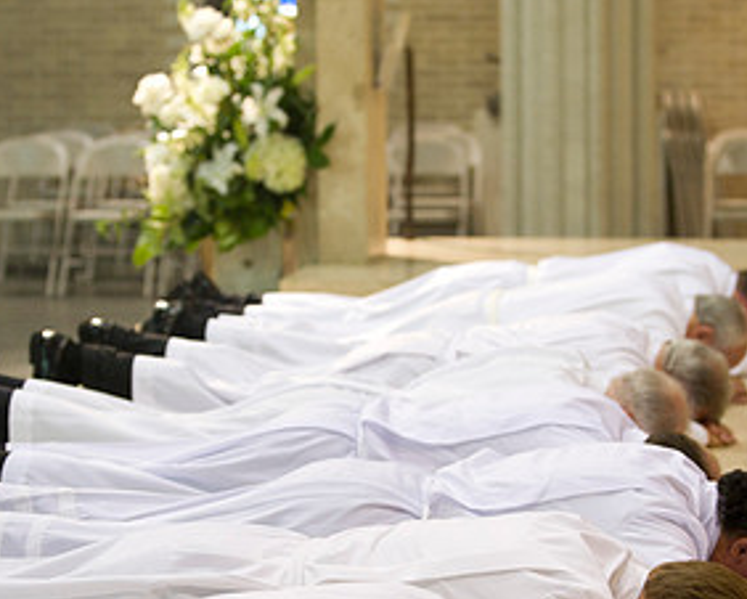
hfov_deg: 14.3
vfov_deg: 11.4
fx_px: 2987
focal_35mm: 135
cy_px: 395
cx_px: 352
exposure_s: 1/160
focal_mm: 70
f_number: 2.8
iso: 2000
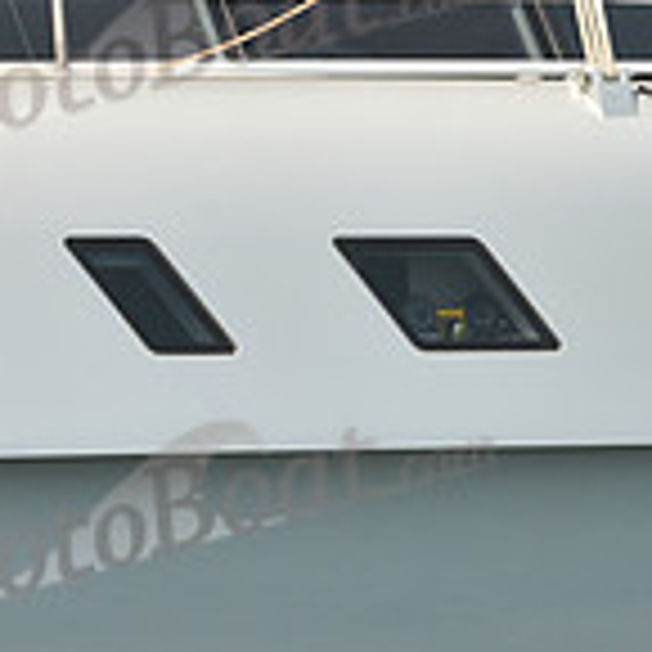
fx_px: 5924
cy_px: 218
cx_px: 733
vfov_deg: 6.3
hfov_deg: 6.3
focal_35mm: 278
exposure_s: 1/800
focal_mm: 82
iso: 250
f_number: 7.1
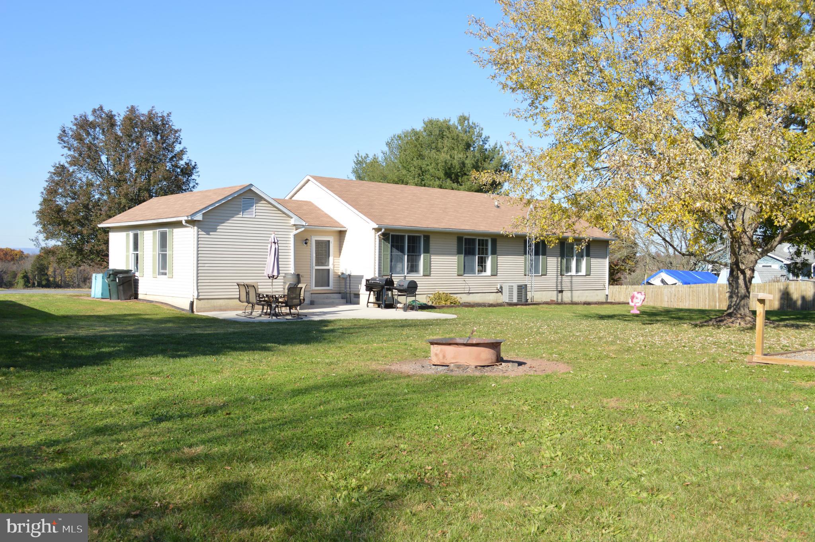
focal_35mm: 33
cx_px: 408
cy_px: 271
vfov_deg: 39.9
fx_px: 746
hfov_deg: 57.3
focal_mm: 22
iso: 100
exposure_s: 1/200
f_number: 6.3
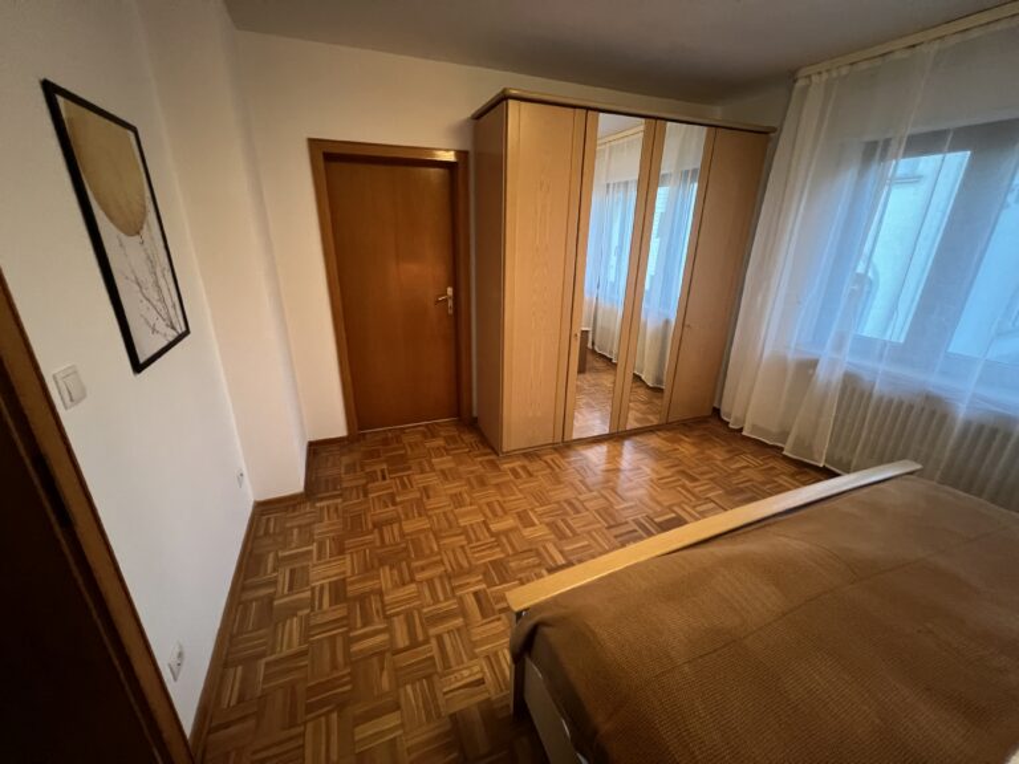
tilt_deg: -20.9
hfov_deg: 106.2
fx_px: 383
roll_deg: -0.7
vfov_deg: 89.9
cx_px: 510
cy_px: 382
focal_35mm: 13
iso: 800
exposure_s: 1/34
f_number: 1.8
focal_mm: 1.57
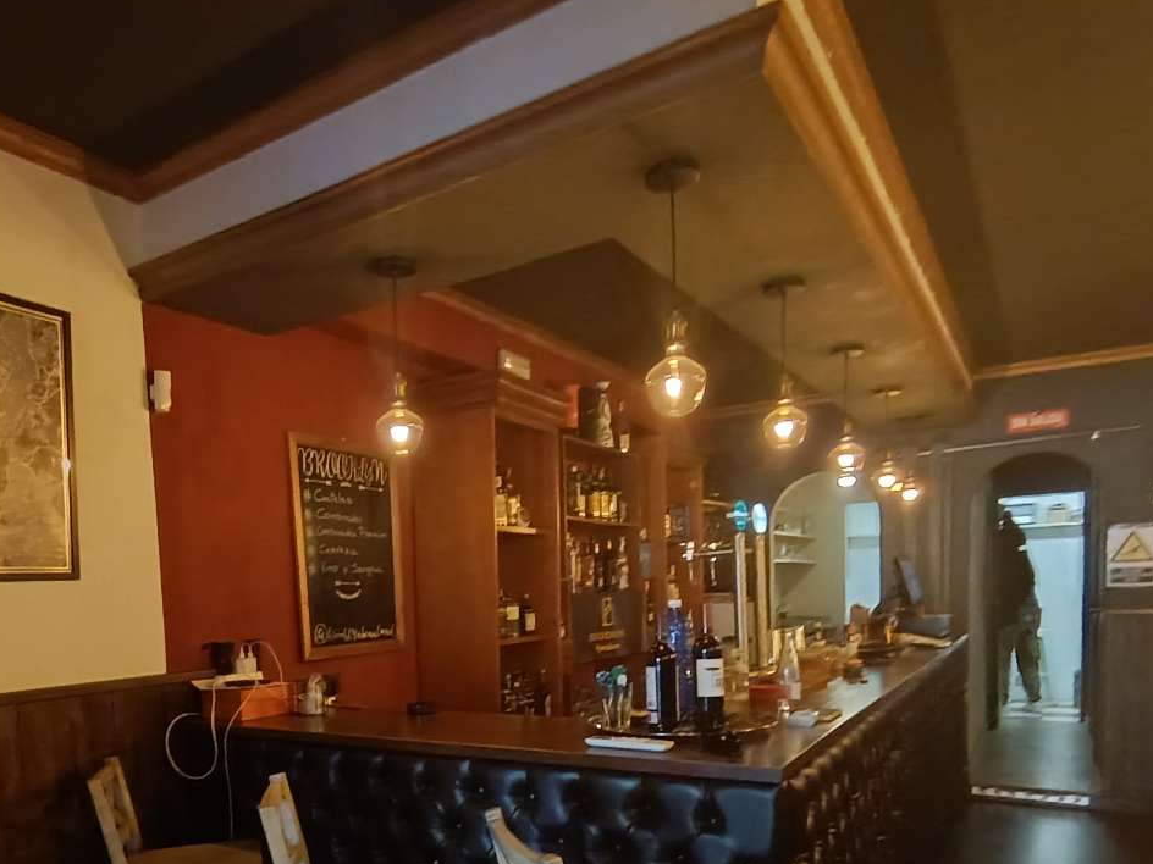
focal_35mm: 27
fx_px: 899
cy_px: 656
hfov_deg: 64.4
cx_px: 434
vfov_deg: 49.2
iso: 1533
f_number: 2.2
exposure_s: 1/20
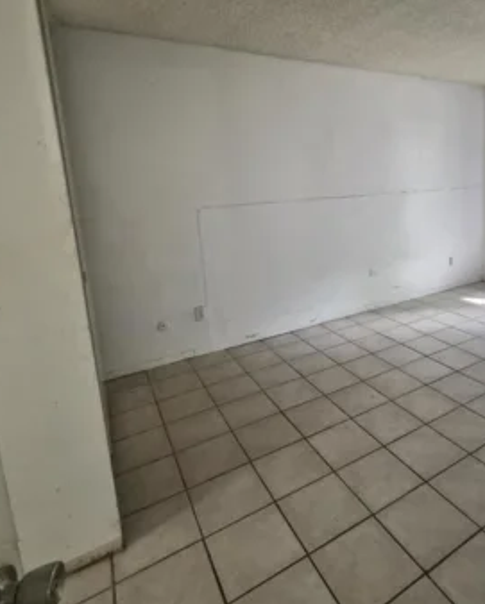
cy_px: 243
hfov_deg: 62.7
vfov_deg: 76.7
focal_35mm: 21
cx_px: 349
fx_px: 376
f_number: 2.2
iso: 200
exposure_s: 1/60
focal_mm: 1.7
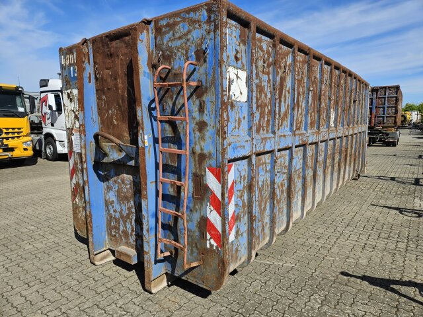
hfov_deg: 73.9
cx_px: 212
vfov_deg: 58.9
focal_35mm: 23
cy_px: 158
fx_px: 281
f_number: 1.8
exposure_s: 1/2000
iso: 25
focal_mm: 5.4
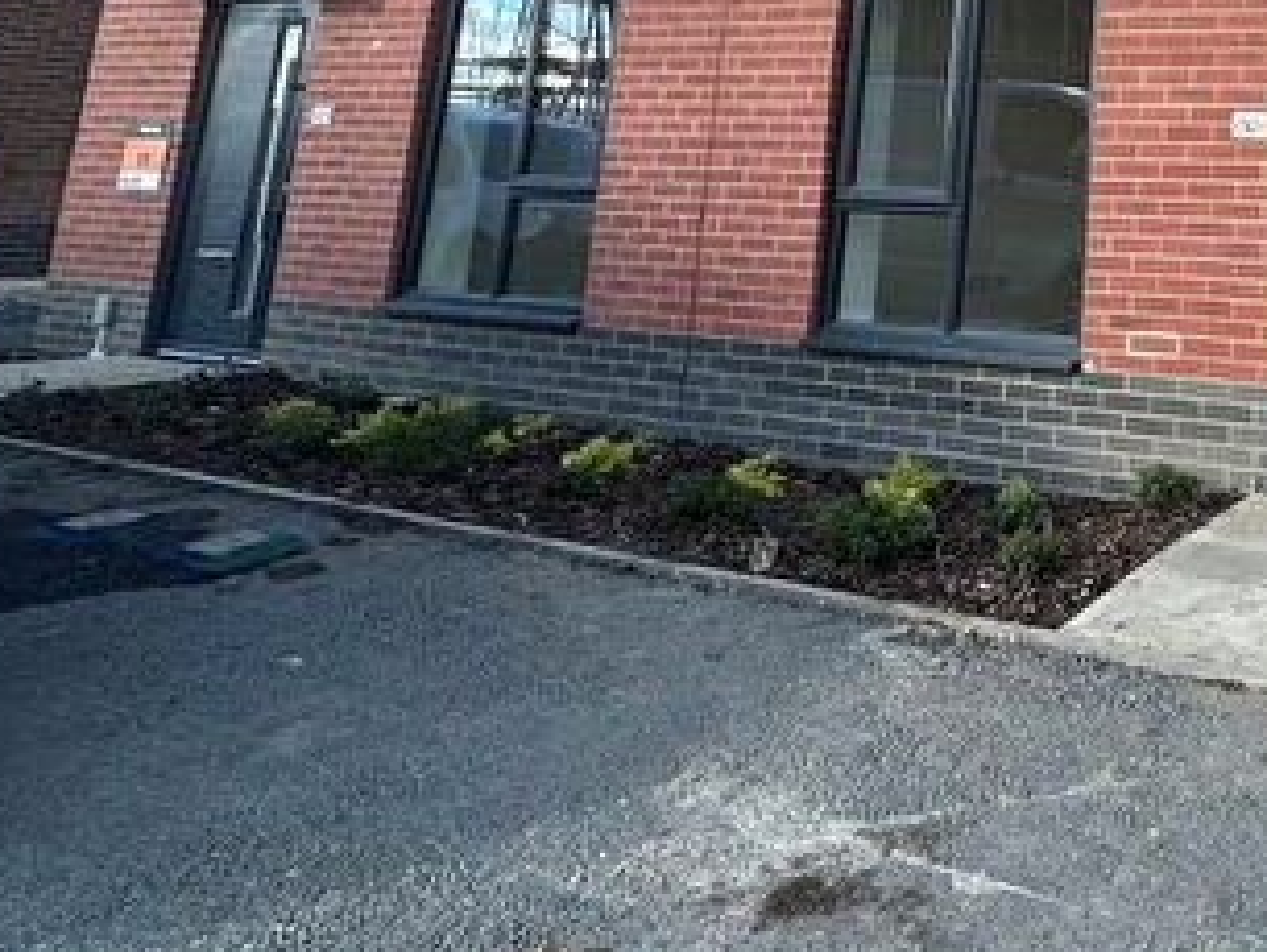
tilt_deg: +10.0
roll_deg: -1.3
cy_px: -23
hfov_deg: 45.8
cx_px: 1321
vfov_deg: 38.6
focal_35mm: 32
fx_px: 1172
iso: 40
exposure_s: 1/393
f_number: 2.2
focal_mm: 2.22
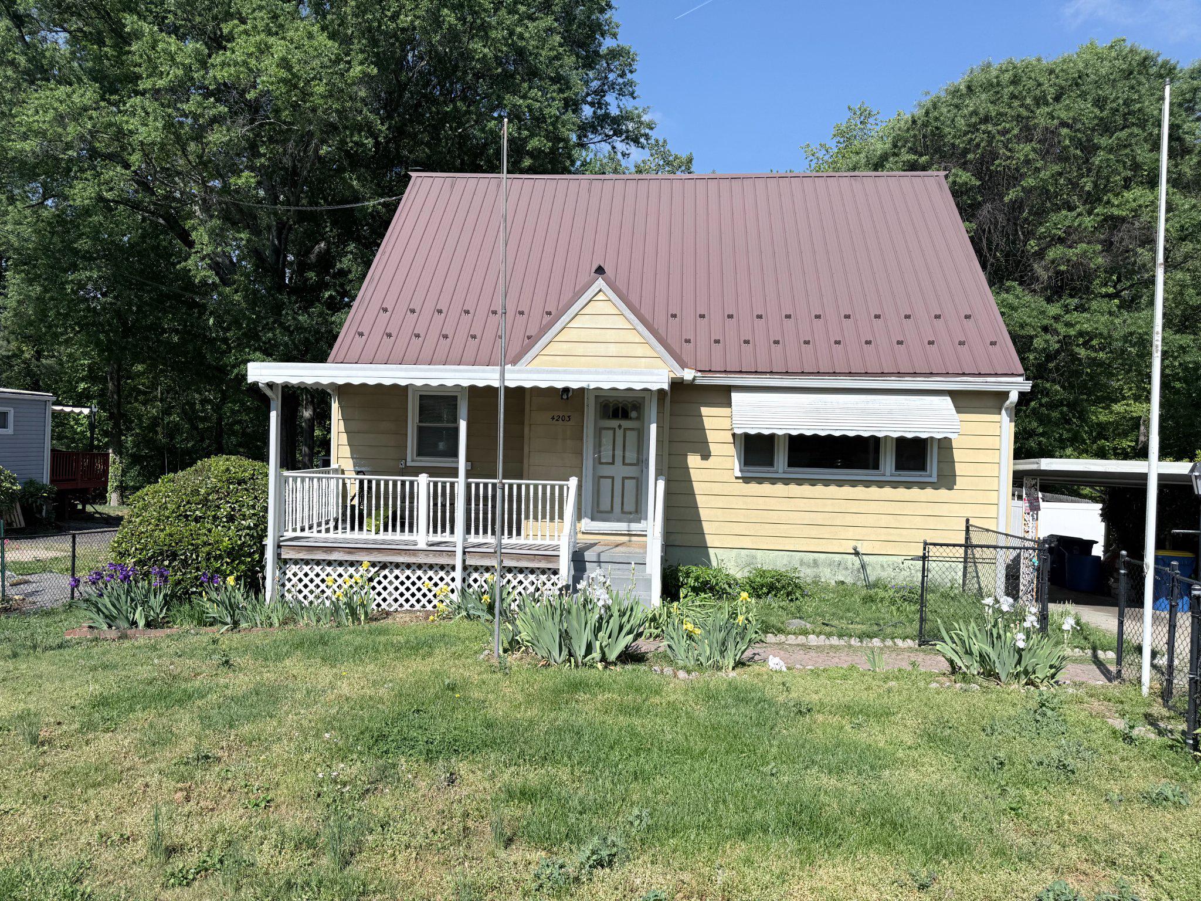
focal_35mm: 24
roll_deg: -1.9
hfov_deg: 71.6
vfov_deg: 56.8
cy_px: 450
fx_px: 833
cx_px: 600
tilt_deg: -0.8
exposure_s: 1/6173
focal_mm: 6.76
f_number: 1.78
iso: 80
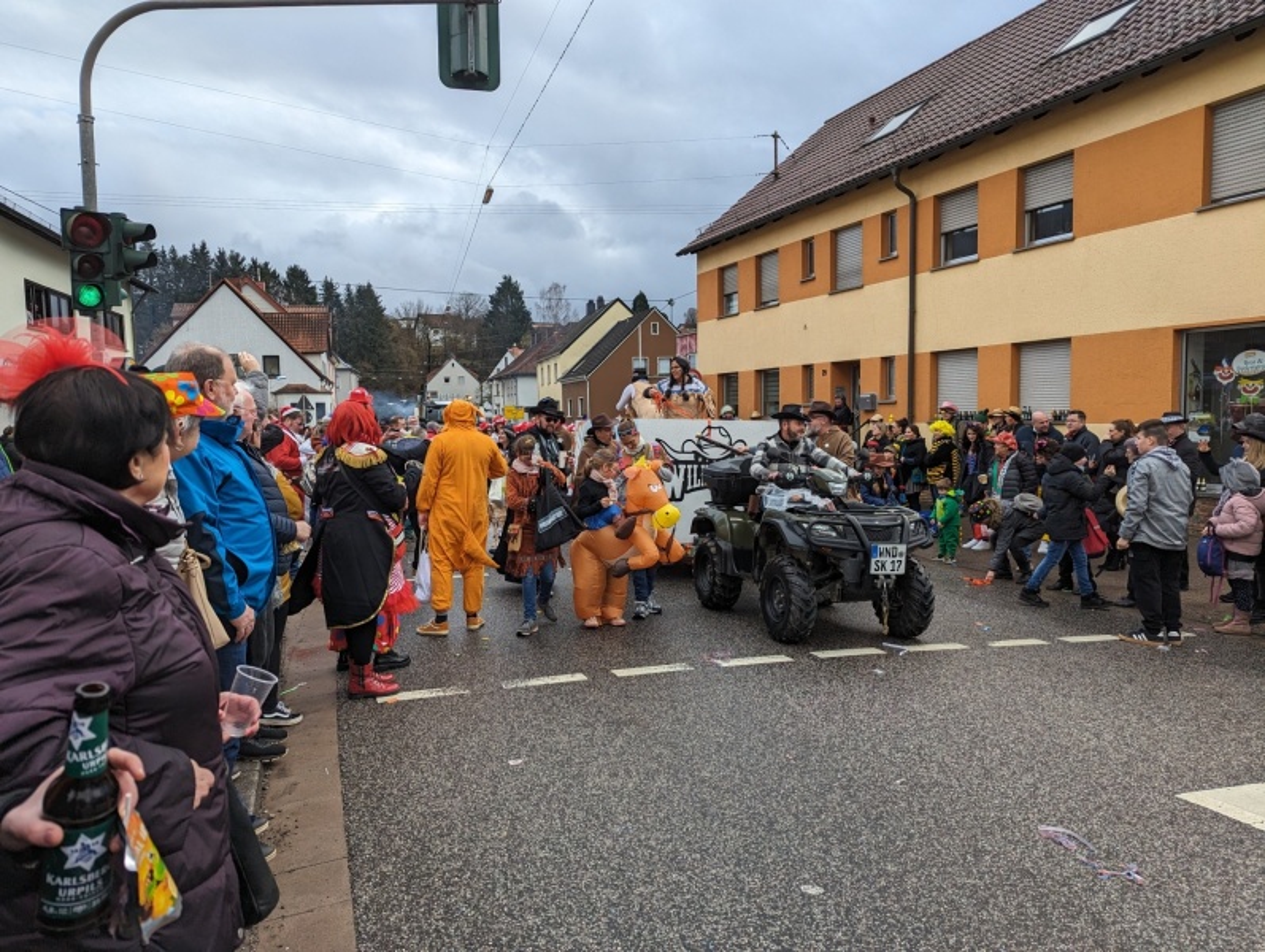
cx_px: 632
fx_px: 878
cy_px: 476
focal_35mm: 24
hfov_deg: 71.5
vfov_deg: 56.9
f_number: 1.85
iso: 46
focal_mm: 6.81
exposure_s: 1/797
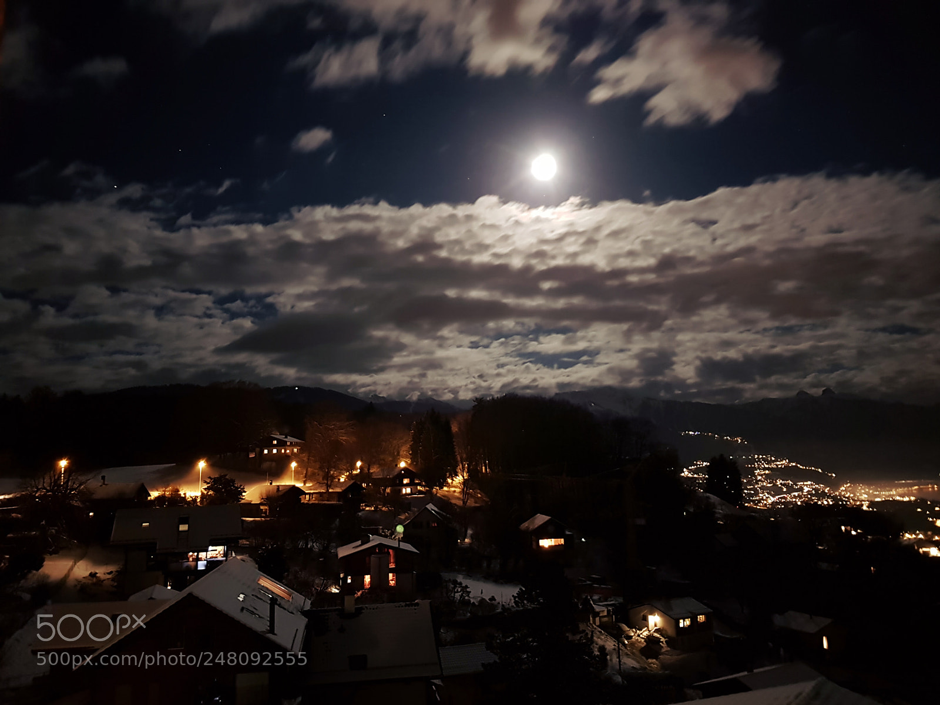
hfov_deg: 67.3
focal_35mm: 26
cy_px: 352
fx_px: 706
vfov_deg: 53.1
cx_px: 470
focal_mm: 4.2
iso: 100
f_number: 1.7
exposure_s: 8
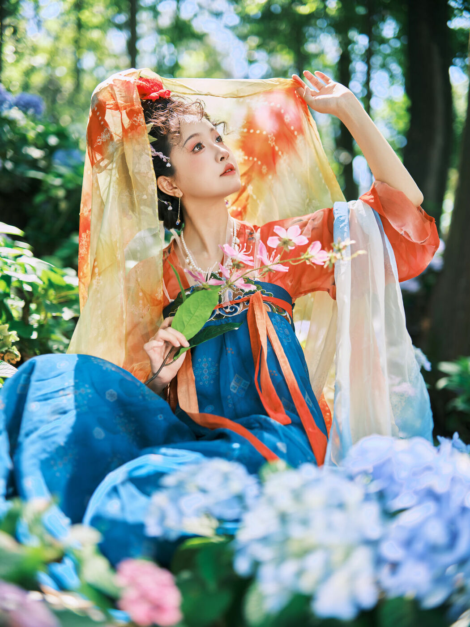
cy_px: 314
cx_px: 235
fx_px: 724
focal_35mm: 40
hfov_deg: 36.0
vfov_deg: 46.8
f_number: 1.8
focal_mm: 50
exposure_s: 1/400
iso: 320
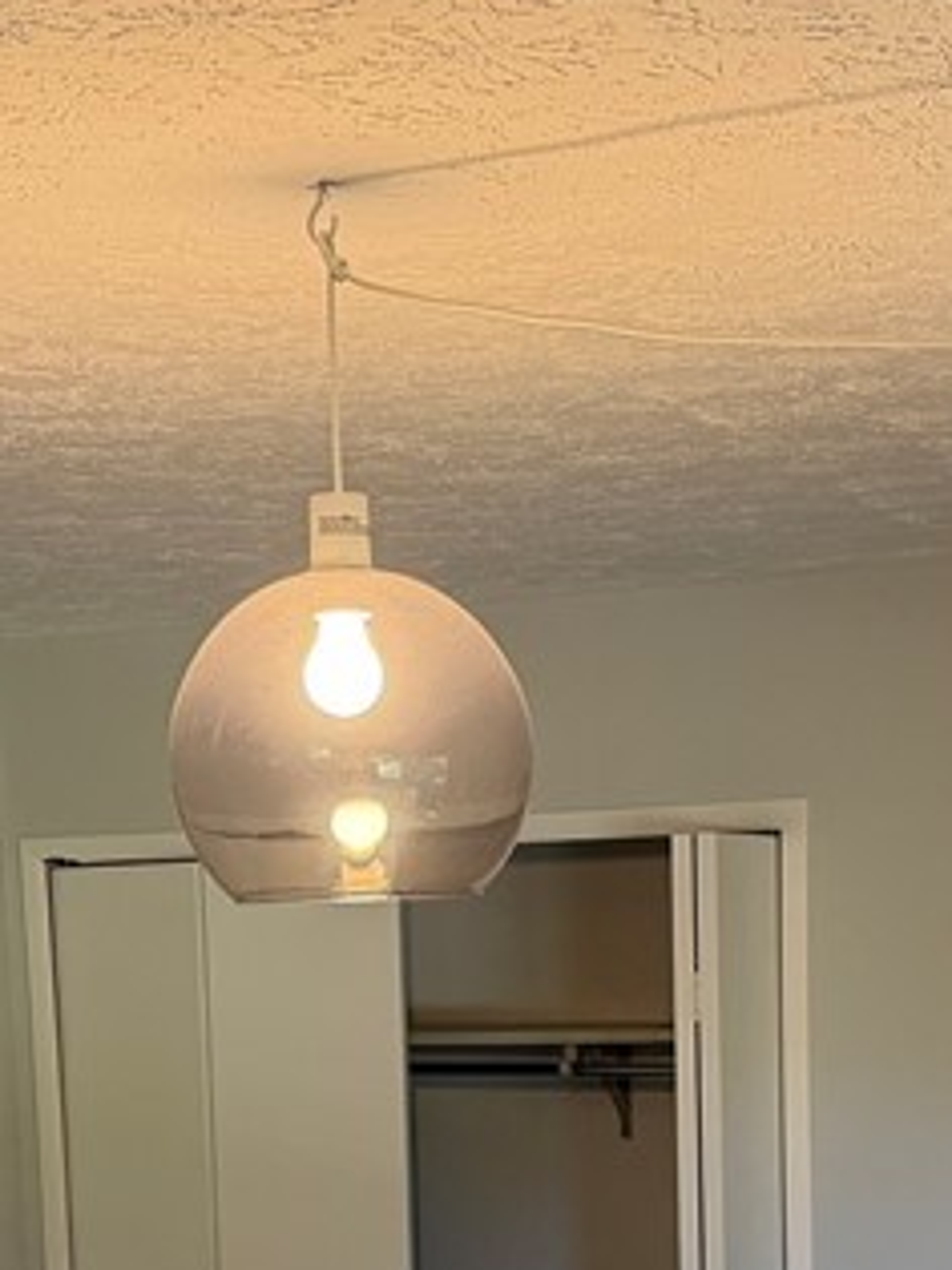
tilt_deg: -7.2
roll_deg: +1.8
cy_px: 1298
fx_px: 2862
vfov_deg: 23.8
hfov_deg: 18.9
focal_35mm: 78
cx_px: 484
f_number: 1.78
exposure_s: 1/120
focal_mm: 6.76
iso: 400
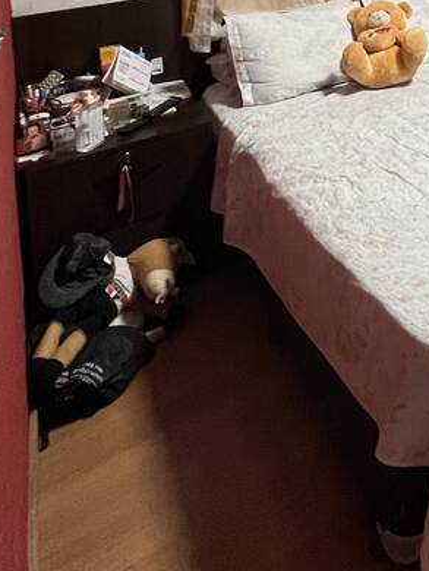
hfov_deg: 33.2
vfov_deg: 37.6
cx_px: 501
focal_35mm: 36
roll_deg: +2.5
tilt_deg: -2.5
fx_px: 594
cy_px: -126
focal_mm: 1.57
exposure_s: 1/60
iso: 250
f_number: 1.8
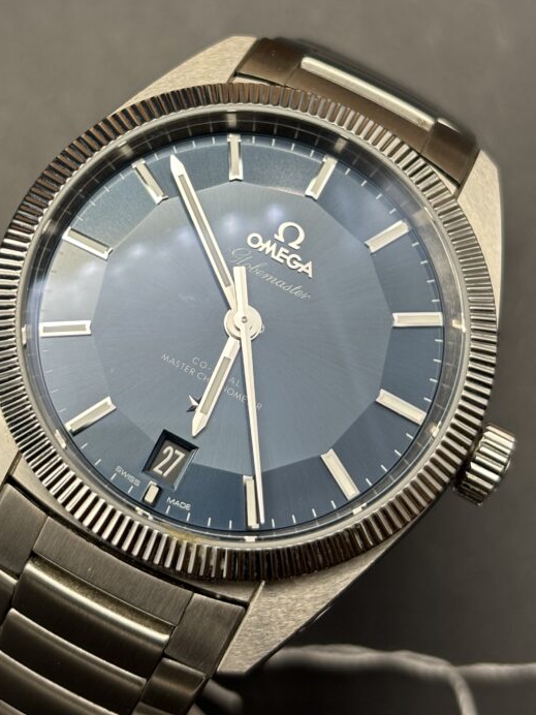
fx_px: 1590
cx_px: 202
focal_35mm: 77
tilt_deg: -74.1
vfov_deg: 25.2
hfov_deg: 19.1
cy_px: 252
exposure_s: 1/50
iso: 25
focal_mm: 5.96
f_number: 1.6
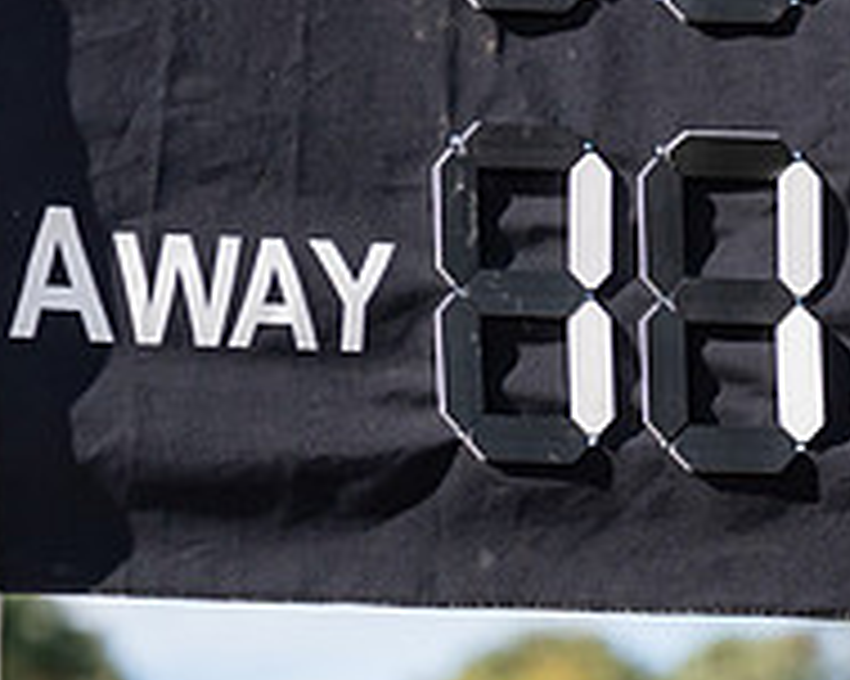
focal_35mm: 882
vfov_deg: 1.8
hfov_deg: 2.2
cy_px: 63
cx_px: 1140
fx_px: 22177
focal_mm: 280
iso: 800
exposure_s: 1/1600
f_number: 8
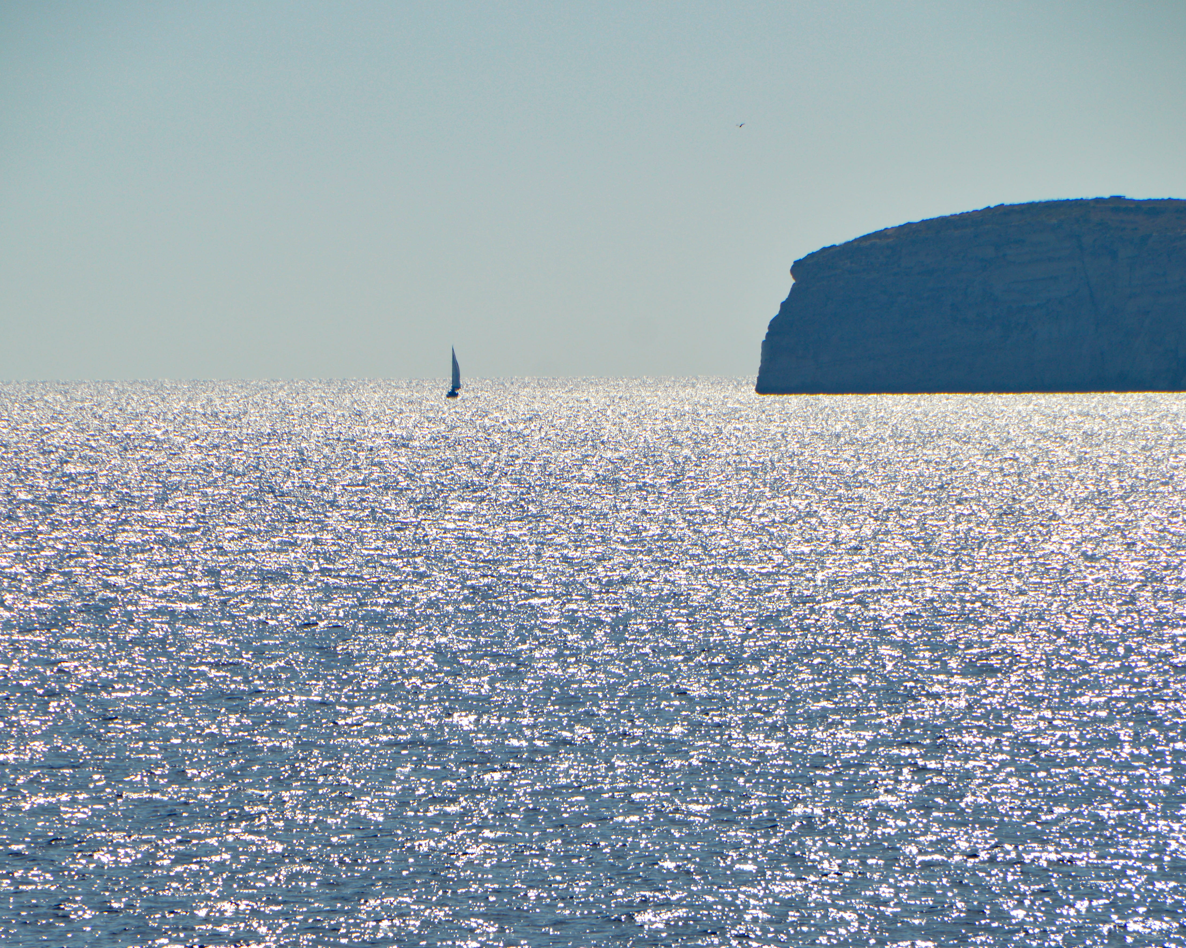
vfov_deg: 4.0
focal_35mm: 383
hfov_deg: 5.1
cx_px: 566
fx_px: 13443
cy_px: 456
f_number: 8
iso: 100
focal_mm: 200
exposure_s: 1/1000
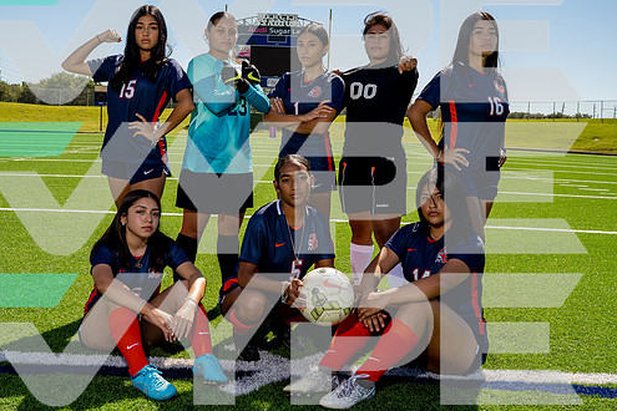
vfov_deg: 32.6
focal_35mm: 41
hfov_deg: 47.3
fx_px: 703
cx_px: 270
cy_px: 189
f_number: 6.3
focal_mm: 35
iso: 80
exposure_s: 1/250
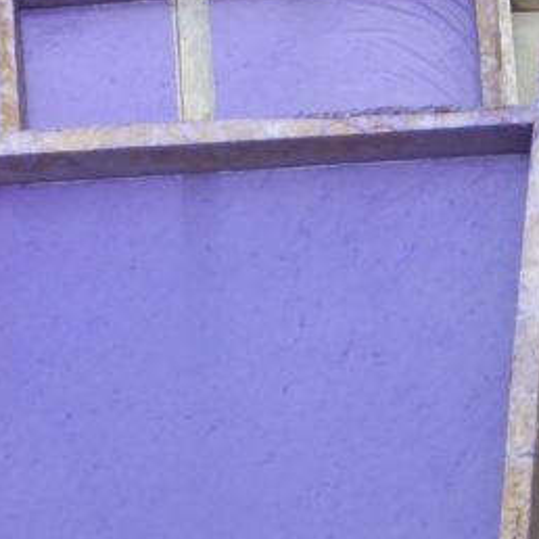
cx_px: 143
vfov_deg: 7.4
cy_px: 81
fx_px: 4140
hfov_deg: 7.4
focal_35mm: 235
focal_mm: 17.4
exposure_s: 1/160
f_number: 4.8
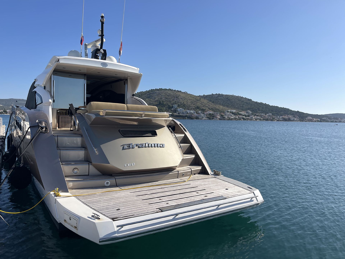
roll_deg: -1.5
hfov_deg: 69.4
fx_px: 249
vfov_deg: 54.9
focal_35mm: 25
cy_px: 130
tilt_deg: -3.2
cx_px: 172
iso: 32
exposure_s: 1/6993
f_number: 1.6
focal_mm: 5.1
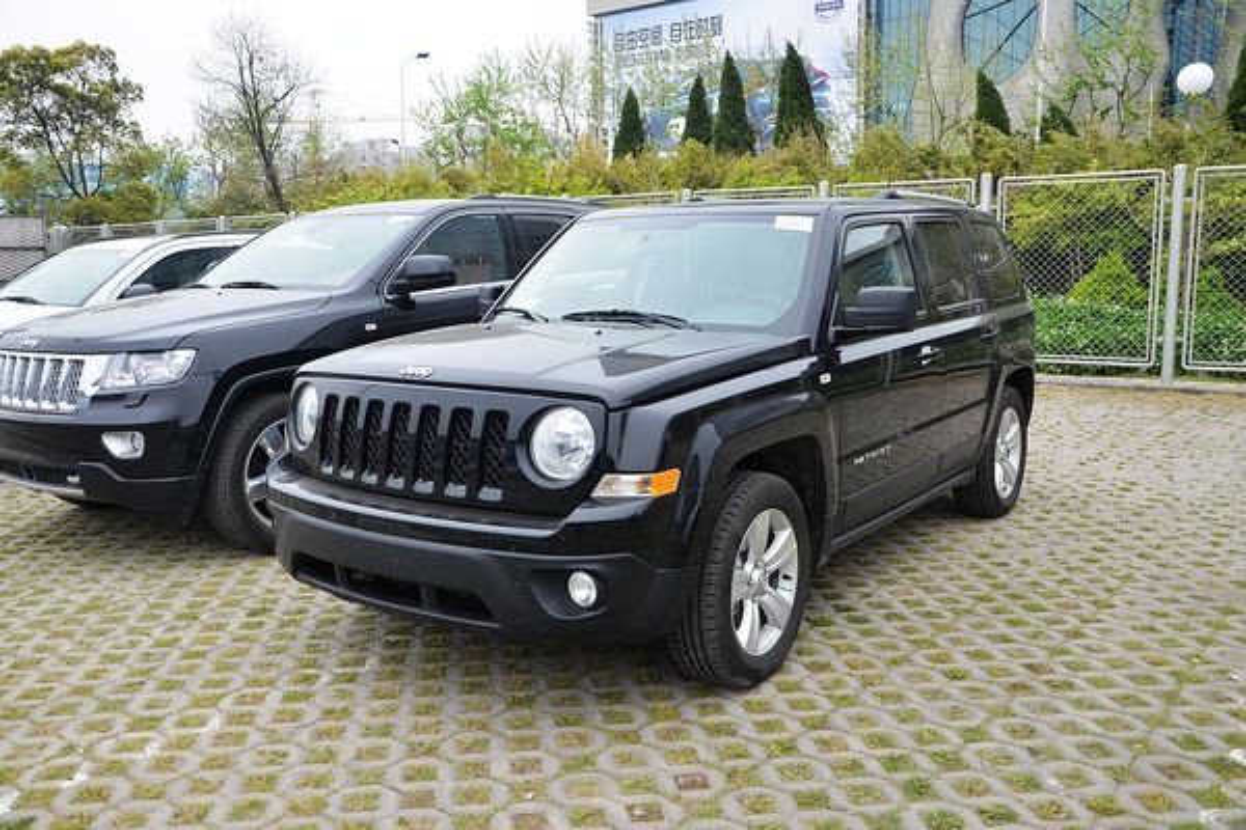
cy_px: 415
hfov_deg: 59.5
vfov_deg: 41.7
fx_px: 1090
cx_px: 623
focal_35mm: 32
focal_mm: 21
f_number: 5
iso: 400
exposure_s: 1/100
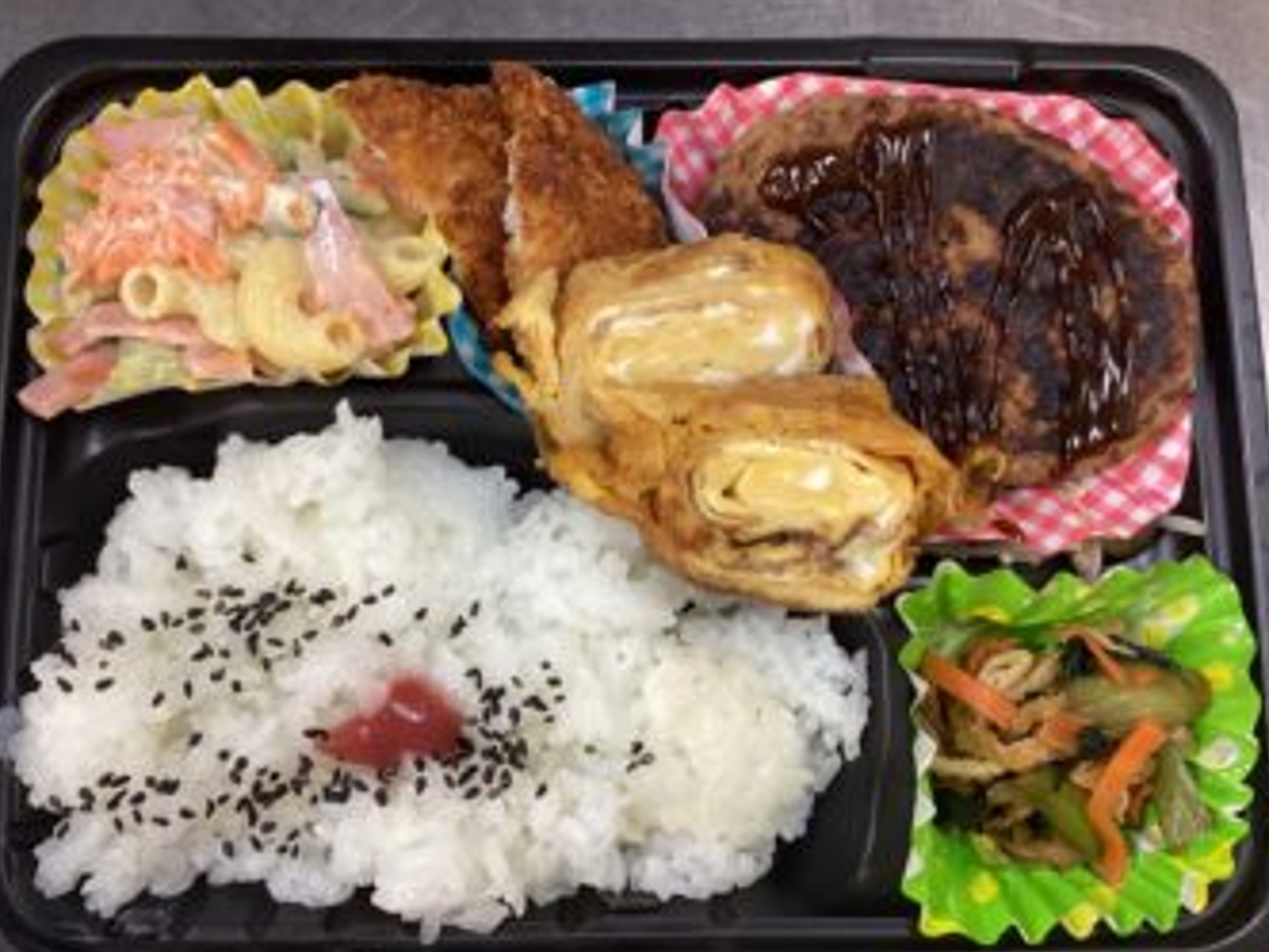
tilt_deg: -79.4
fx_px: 1283
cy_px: 472
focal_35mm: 35
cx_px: 613
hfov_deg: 52.6
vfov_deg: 40.7
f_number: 2.4
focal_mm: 3.3
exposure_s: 1/60
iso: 160
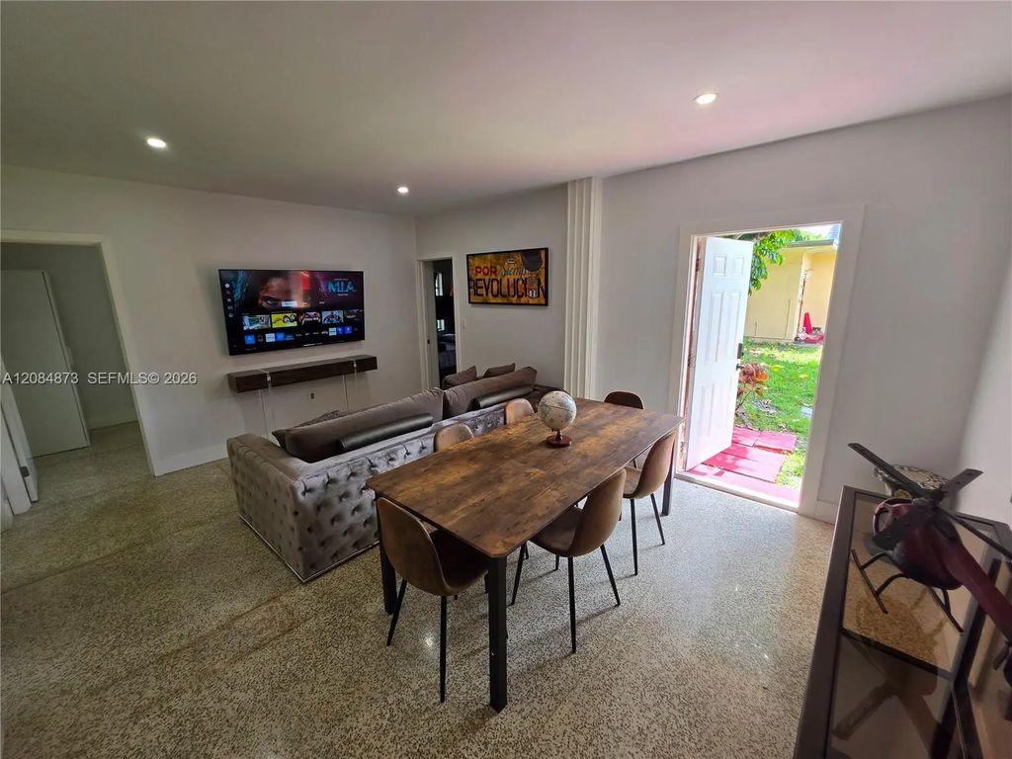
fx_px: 380
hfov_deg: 106.2
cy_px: 380
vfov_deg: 89.9
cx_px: 506
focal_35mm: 13
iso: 32
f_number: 1.9
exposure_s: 1/120
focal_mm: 2.2
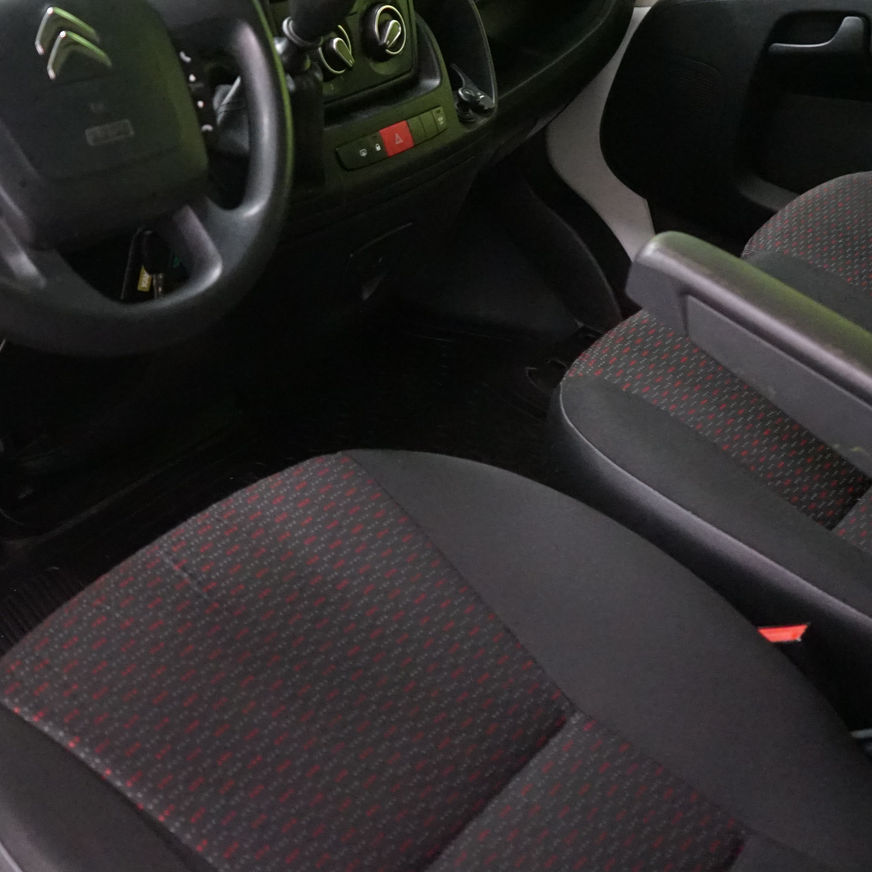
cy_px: 245
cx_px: 280
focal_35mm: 52
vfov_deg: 32.3
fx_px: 1482
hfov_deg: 32.5
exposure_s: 1/80
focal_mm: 28
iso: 6400
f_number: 3.5
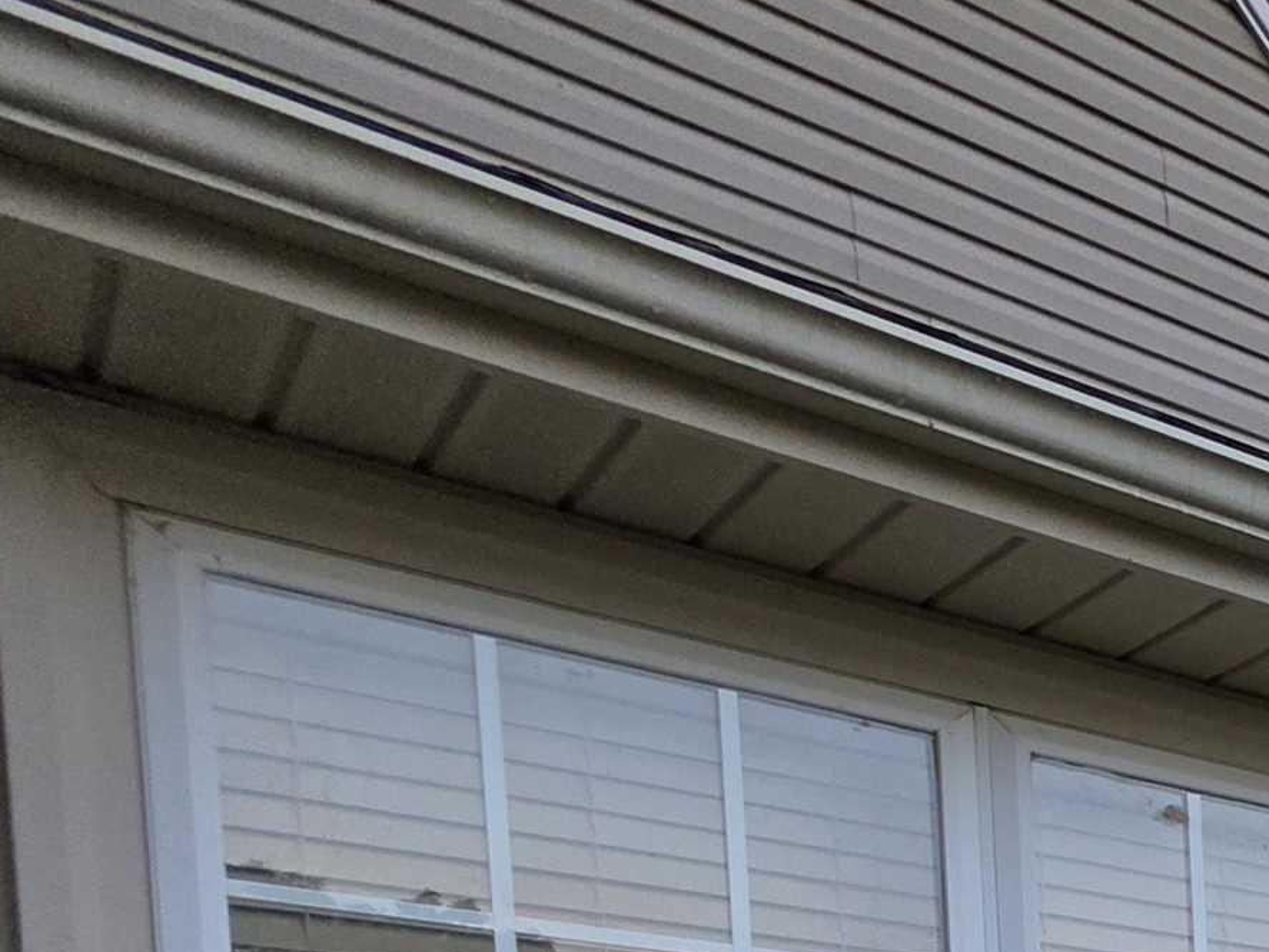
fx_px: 1650
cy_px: 1407
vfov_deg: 25.1
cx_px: 2140
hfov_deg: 24.5
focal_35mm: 45
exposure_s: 1/120
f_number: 1.9
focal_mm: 2.2
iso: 50
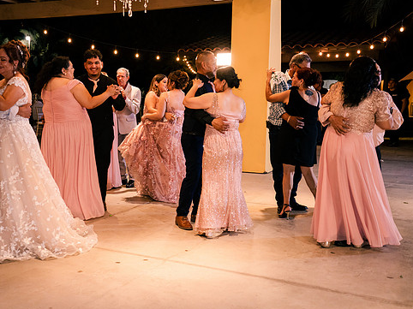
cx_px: 166
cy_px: 150
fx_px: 525
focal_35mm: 44
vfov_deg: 32.8
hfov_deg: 42.8
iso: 3200
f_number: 2.8
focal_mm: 38
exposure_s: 1/200
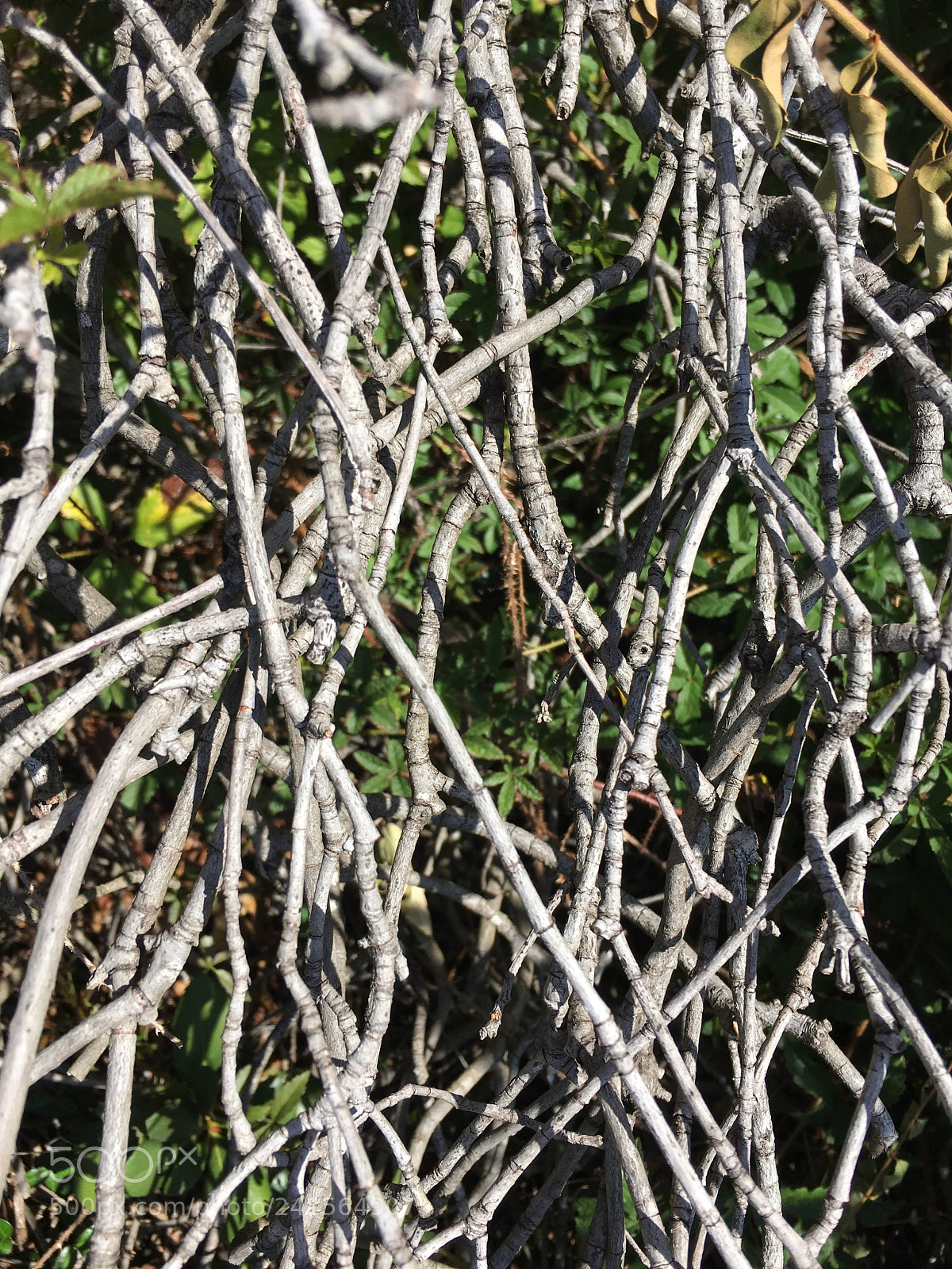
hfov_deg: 48.2
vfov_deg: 61.7
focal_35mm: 29
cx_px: 476
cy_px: 634
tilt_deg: -50.4
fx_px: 1063
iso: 25
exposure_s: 1/1166
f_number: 2.2
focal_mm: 4.15
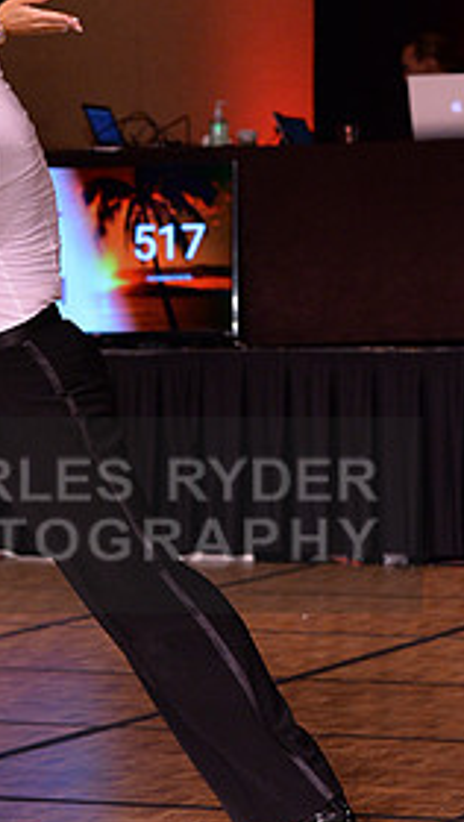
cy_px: 517
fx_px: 3688
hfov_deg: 7.2
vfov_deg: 12.7
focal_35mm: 169
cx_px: 19
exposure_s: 1/250
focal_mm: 78
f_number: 5
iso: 2000
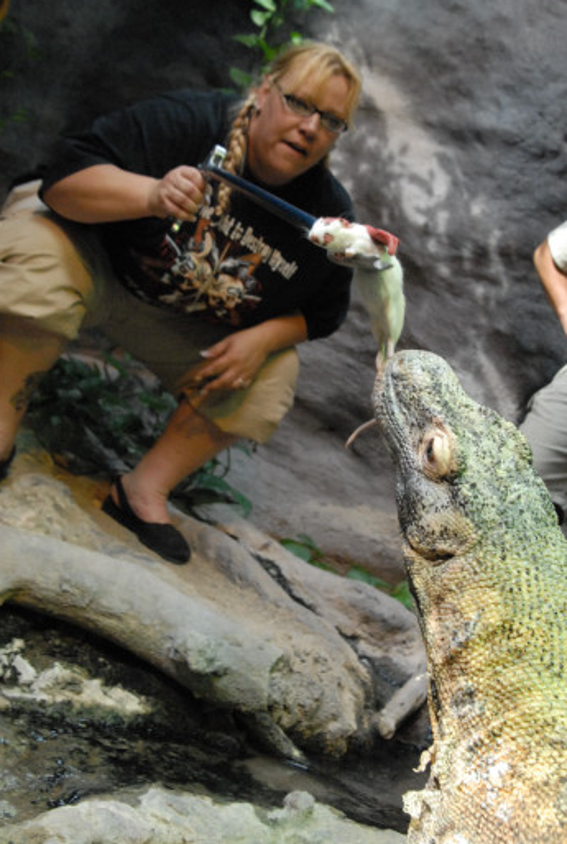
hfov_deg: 27.6
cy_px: 379
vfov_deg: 40.2
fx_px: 1152
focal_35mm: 49
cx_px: 322
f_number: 6.3
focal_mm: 28
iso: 1600
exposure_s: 1/160
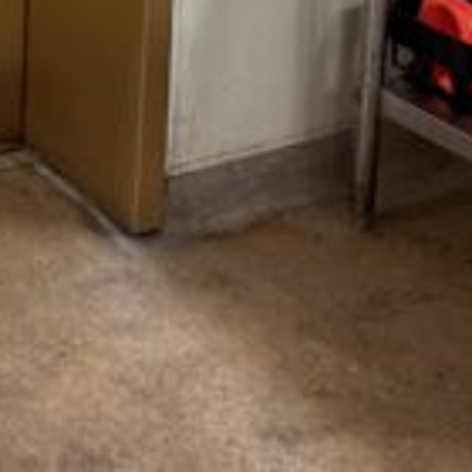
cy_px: -420
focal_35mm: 99
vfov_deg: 14.9
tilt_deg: -9.5
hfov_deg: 16.2
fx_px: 1527
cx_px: -219
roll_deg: -1.0
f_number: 1.78
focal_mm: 6.76
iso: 320
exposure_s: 1/60
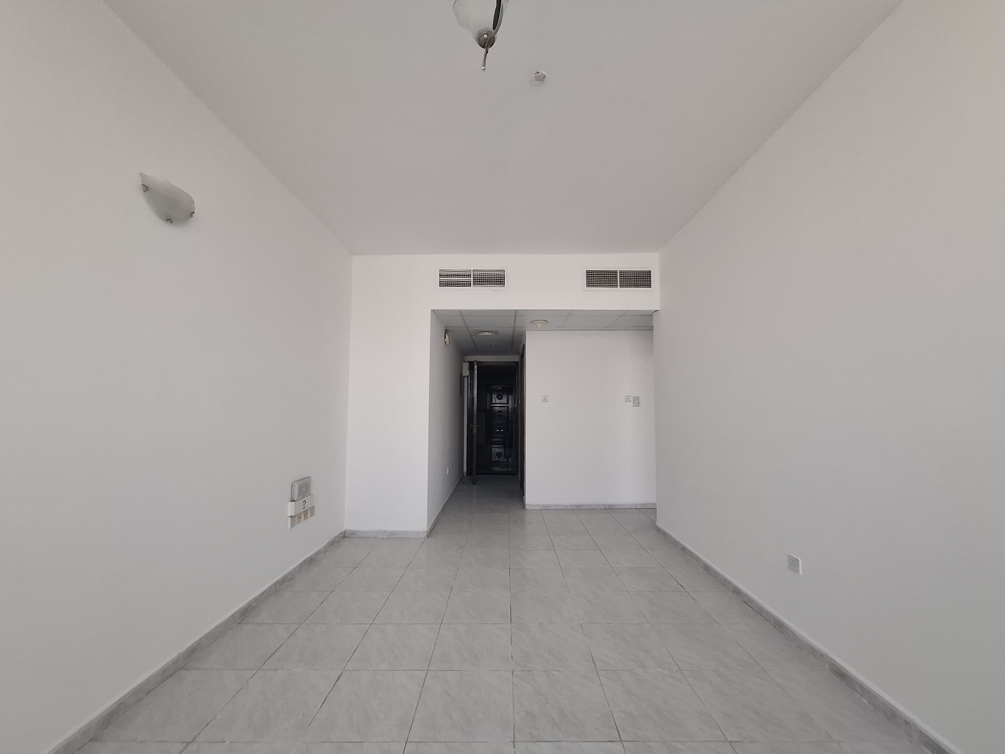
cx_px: 502
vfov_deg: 89.9
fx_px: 377
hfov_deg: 106.2
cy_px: 377
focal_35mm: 13
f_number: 2.2
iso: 125
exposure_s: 1/50
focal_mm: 1.74
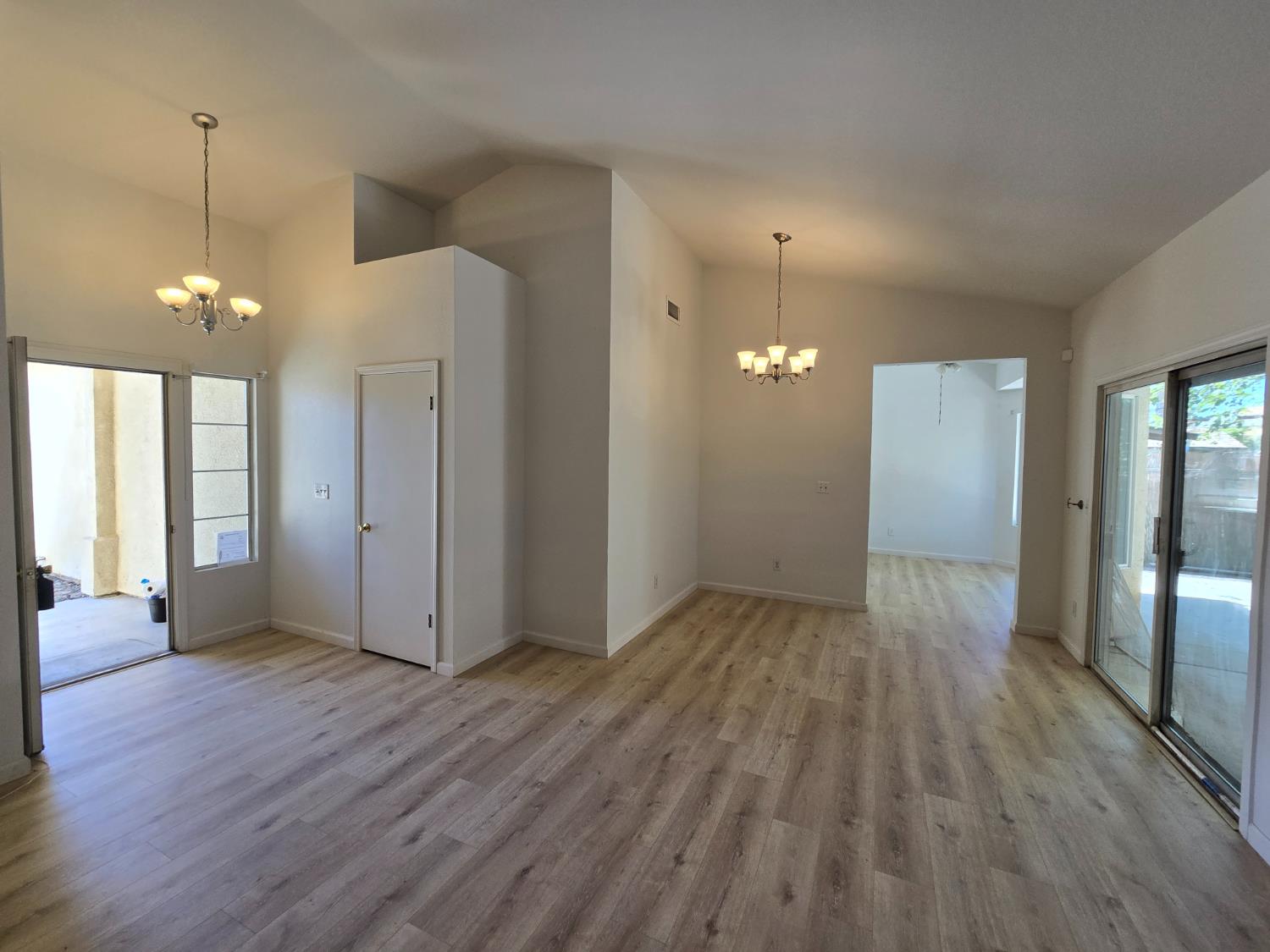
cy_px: 476
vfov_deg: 89.9
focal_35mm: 13
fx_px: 477
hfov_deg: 106.2
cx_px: 635
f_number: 2.2
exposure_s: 1/120
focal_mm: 2.2
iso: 64
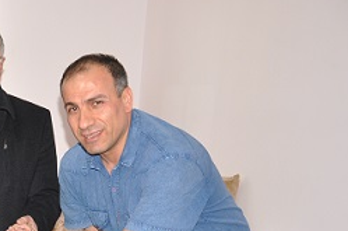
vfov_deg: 9.8
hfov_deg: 14.4
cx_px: -82
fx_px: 1325
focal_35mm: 137
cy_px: 284
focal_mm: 35
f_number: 4.5
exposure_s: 1/60
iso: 500
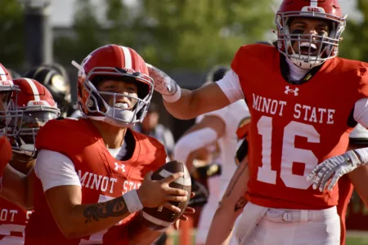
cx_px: 184
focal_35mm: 450
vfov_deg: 3.1
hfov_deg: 4.6
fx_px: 4600
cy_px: 122
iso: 400
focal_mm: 300
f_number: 6.3
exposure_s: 1/1600
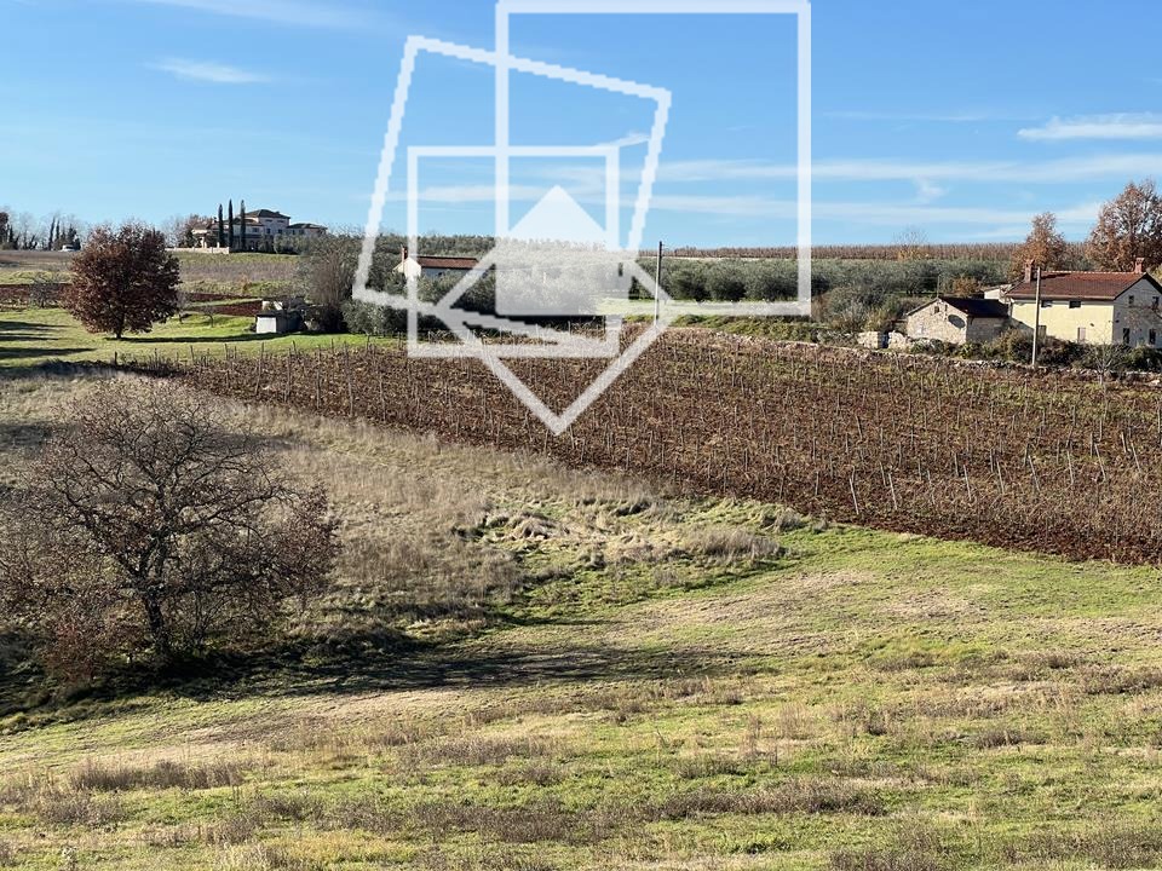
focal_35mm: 77
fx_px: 2585
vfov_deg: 19.1
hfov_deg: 25.3
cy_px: 436
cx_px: 581
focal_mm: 9
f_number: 2.8
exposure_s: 1/633
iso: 32
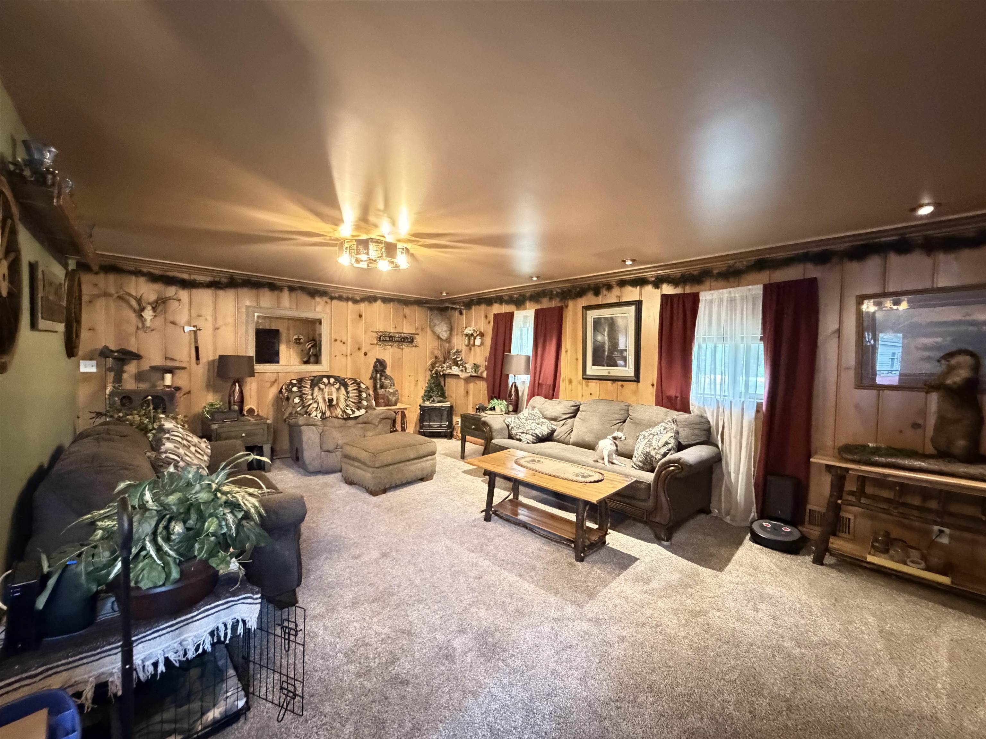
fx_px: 399
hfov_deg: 102.1
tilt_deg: -0.7
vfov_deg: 85.7
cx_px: 493
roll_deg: -1.2
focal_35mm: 14
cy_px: 370
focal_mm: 2.22
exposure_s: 1/17
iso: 2500
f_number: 2.2
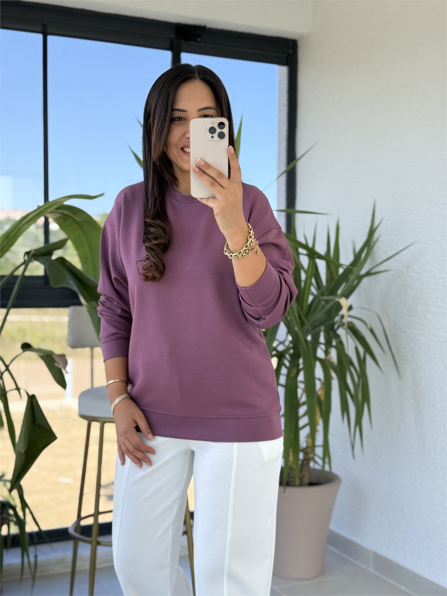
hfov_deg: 30.3
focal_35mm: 48
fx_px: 826
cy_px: 298
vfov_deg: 39.7
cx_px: 224
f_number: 1.78
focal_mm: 6.76
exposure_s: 1/641
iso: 80
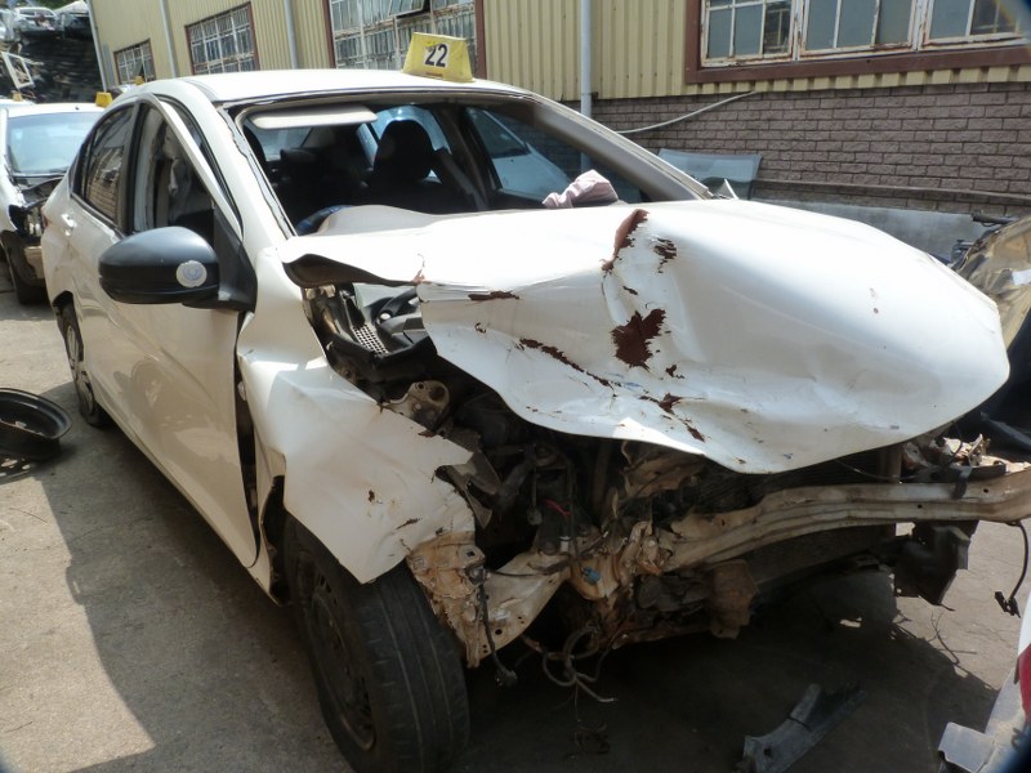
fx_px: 745
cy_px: 386
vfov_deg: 54.9
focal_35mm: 25
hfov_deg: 69.4
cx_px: 516
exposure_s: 1/200
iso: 125
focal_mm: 4.5
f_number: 5
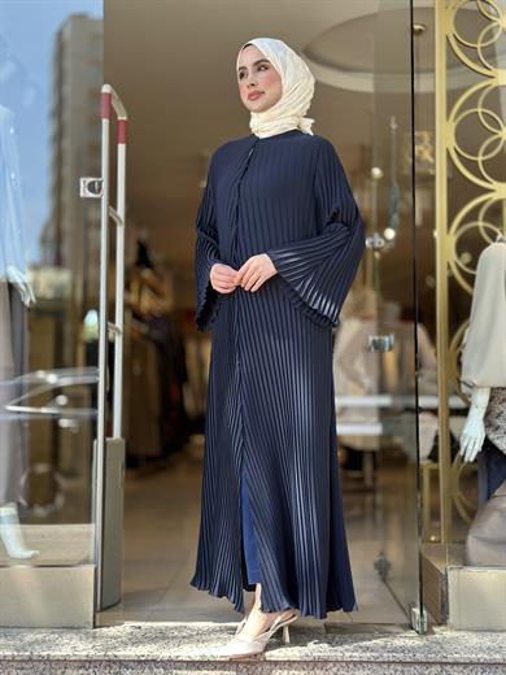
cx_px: 253
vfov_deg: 39.7
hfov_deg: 30.3
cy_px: 338
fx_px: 936
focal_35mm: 48
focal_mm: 6.86
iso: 80
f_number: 1.78
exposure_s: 1/368
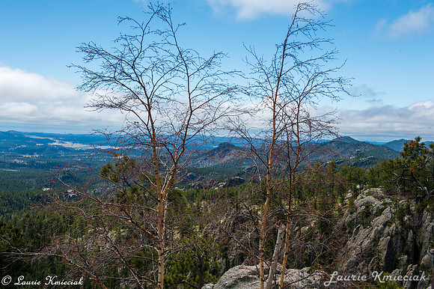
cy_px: 144
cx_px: 217
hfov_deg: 39.6
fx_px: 602
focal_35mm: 50
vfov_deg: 27.0
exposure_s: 1/400
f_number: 11
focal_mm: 50
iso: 125
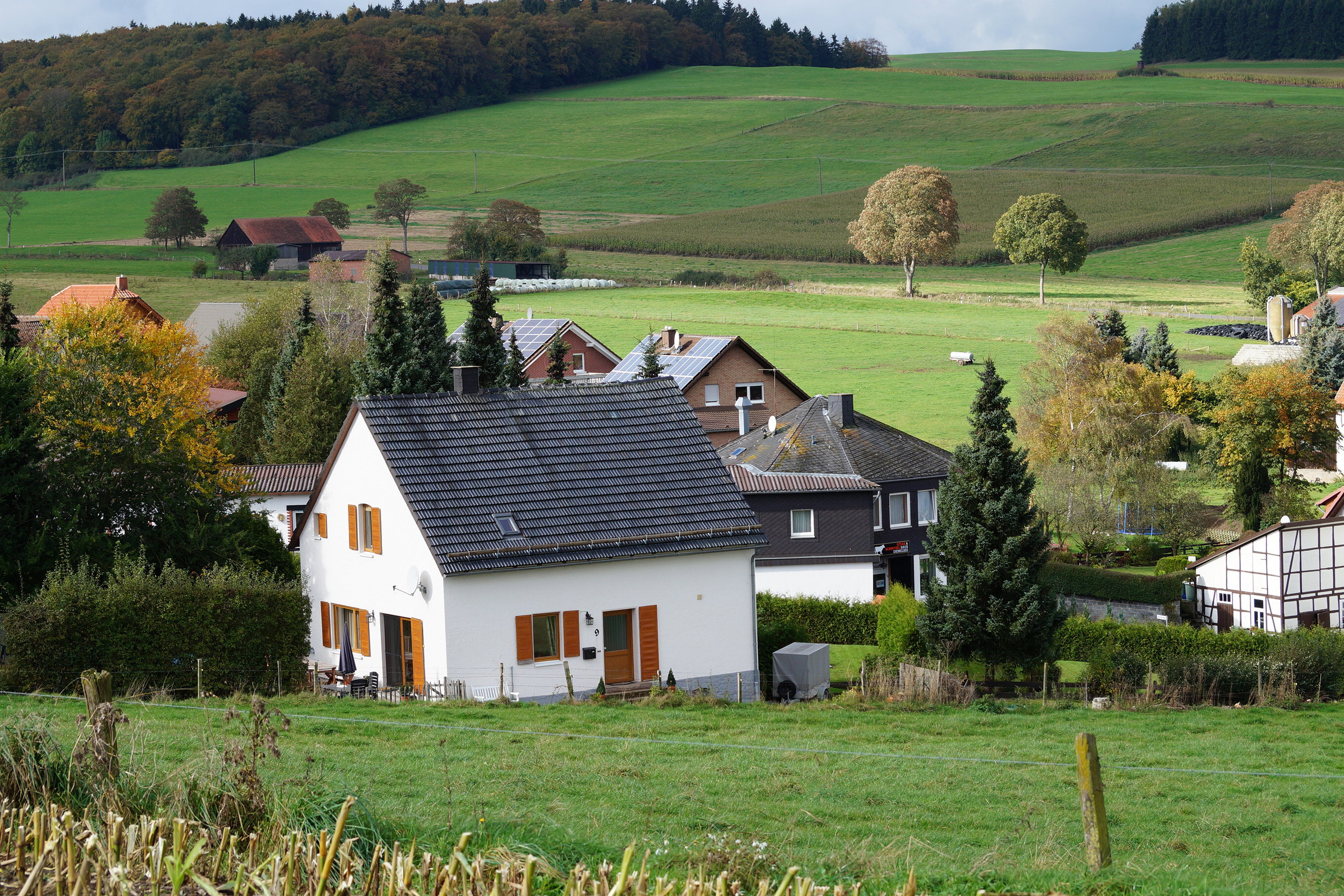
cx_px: 672
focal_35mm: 82
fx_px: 3080
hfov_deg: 24.6
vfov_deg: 16.6
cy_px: 448
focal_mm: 55
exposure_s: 1/160
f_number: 8
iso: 100
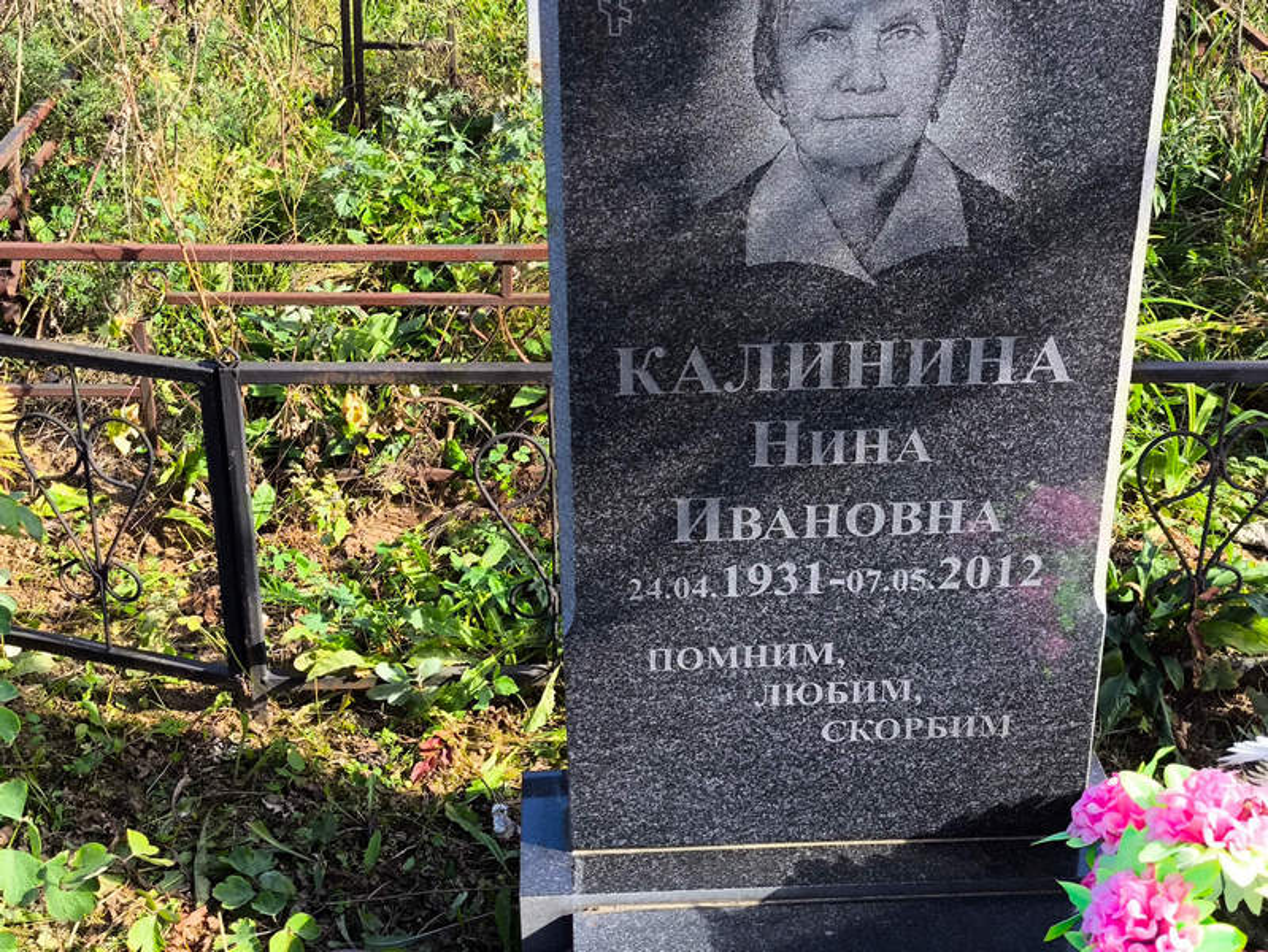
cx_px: 634
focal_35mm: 50
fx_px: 1832
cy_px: 476
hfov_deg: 38.2
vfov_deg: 29.1
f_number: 1.7
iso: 50
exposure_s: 1/403
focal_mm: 4.71
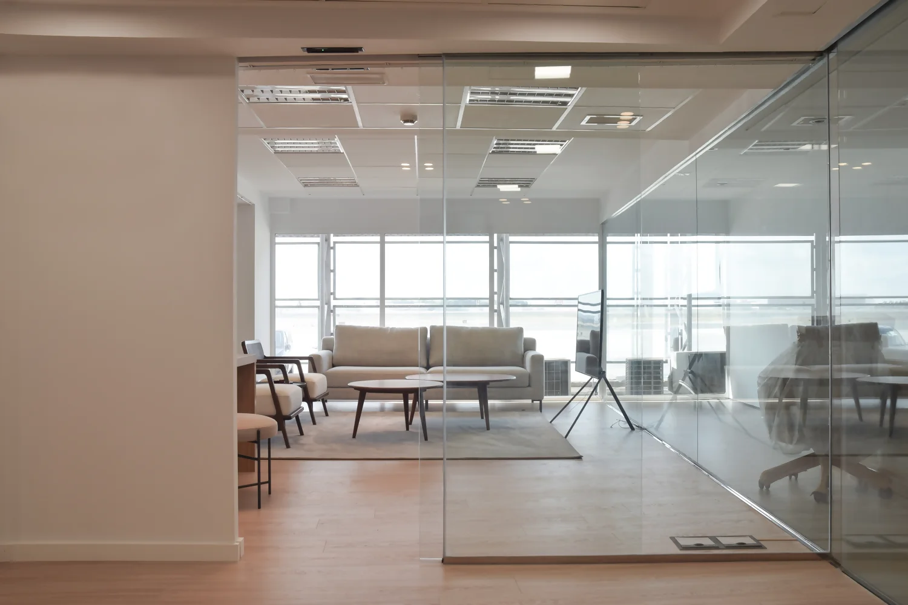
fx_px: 832
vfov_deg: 40.0
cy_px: 302
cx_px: 454
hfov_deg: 57.2
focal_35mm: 33
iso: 100
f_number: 11
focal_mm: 22
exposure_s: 1/20
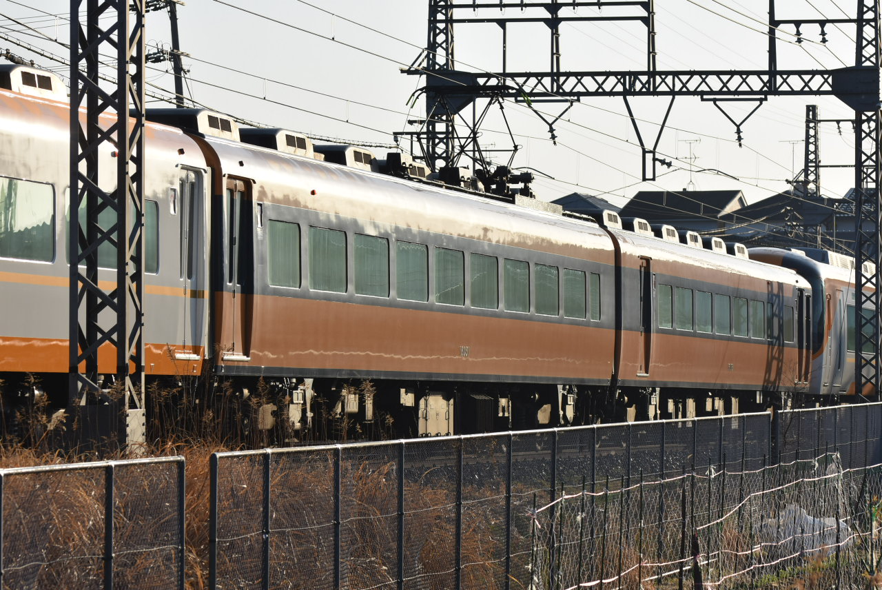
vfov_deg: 8.7
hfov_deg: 13.0
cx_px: 441
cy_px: 295
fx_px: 3862
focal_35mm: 158
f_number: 6.3
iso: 400
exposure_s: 1/1600
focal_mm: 105
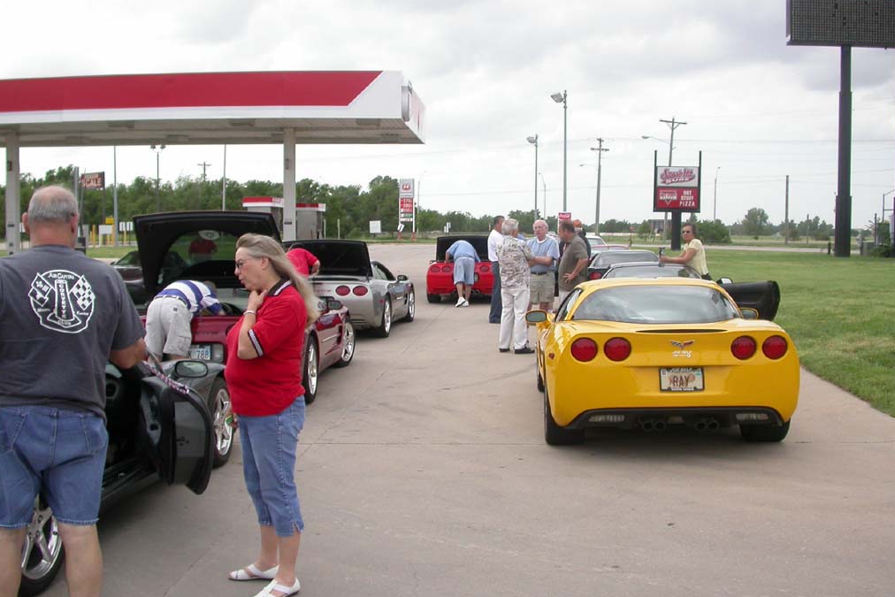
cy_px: 309
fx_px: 995
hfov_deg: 48.5
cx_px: 446
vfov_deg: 33.4
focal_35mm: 40
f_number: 2.6
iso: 100
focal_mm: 7.85
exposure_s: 1/1000
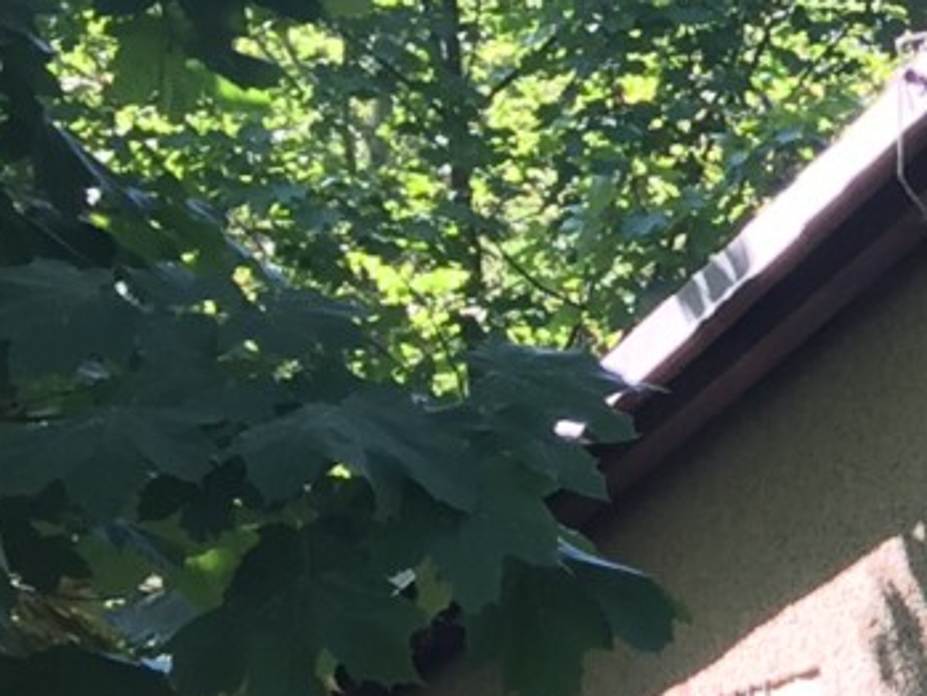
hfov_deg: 10.1
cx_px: 2215
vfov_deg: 8.6
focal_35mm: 170
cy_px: 924
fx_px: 4554
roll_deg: +2.1
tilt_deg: +2.1
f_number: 2.2
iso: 32
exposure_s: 1/100
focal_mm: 4.15
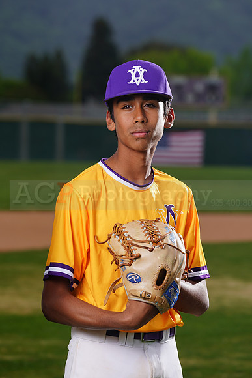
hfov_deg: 6.3
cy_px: 189
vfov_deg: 9.4
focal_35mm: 218
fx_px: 2287
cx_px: 126
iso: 100
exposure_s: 1/250
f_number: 8
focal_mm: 218
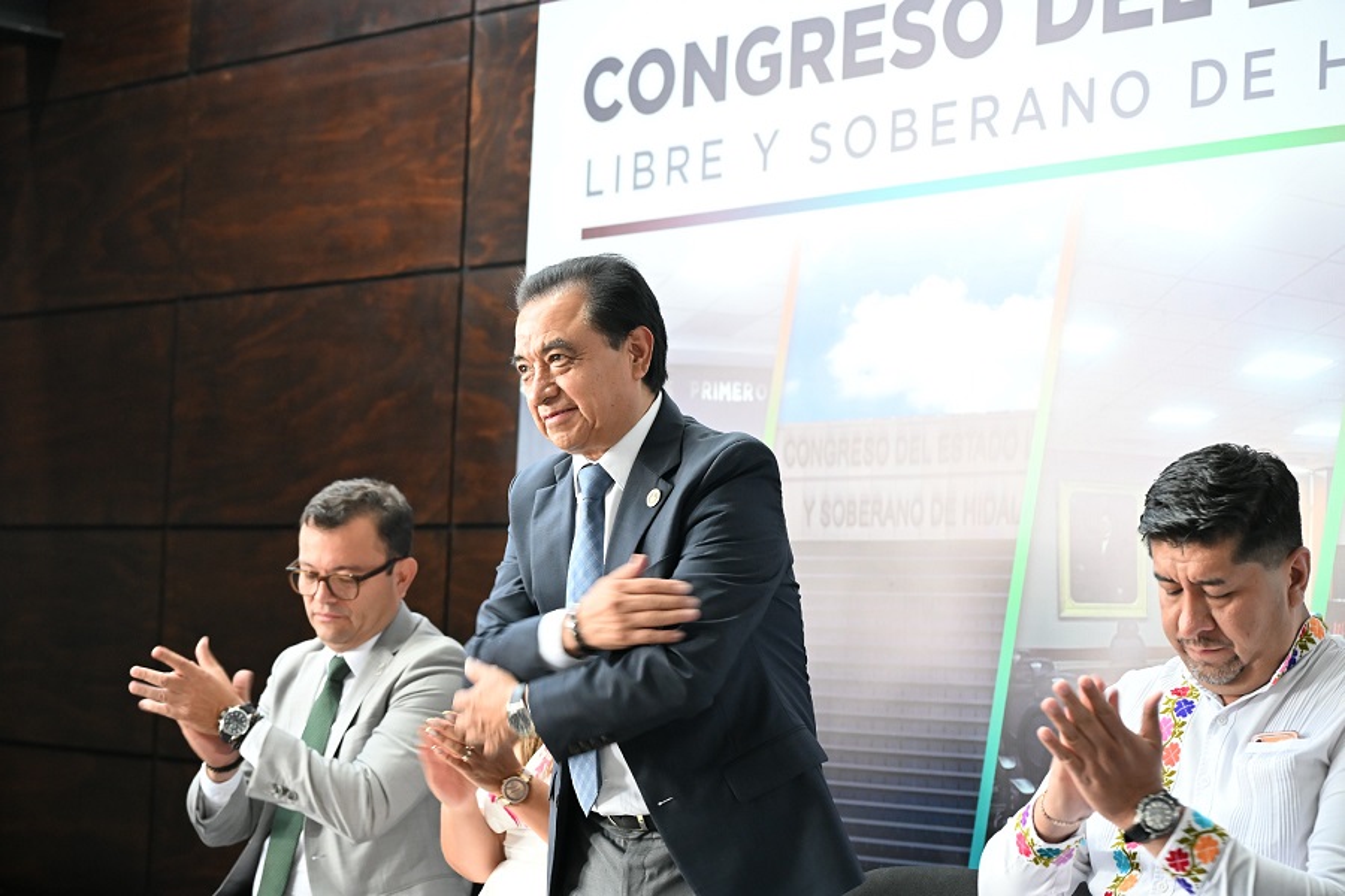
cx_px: 672
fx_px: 2727
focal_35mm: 73
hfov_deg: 27.7
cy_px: 448
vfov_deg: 18.7
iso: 3600
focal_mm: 73
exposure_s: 1/60
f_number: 4
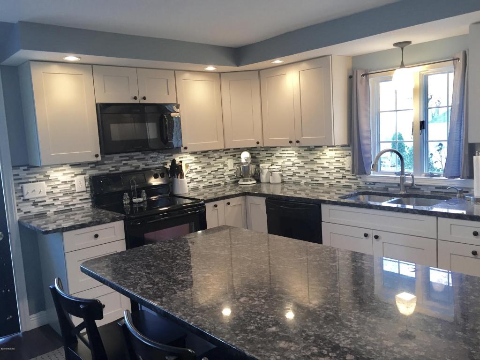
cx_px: 240
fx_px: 402
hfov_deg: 61.7
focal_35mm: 29
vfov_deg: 48.2
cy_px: 180
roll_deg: +3.1
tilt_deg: -6.5
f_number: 2.2
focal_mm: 4.15
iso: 64
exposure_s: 1/30
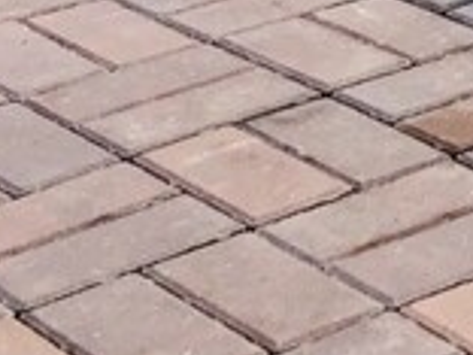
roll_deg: -1.2
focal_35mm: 184
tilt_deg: -12.6
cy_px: -364
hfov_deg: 10.0
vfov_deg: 7.7
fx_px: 2514
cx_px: 931
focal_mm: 4
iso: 20
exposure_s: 1/358
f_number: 1.8
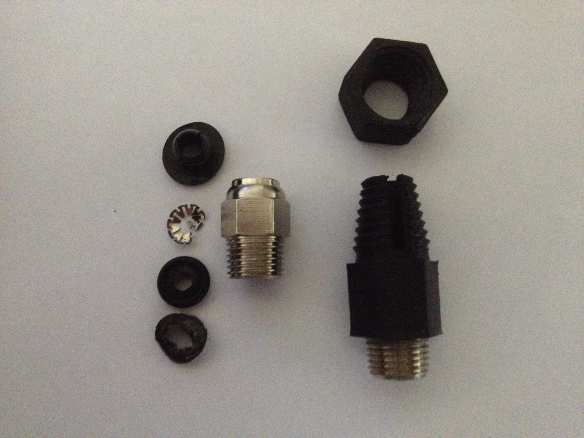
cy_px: 219
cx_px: 292
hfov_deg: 52.6
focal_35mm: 35
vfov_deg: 40.7
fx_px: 590
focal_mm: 4.28
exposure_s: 1/15
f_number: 2.4
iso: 800
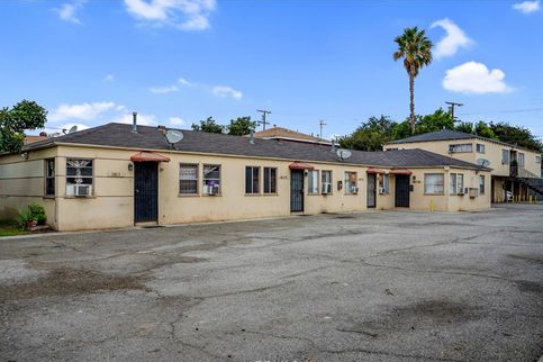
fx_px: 452
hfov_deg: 61.9
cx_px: 265
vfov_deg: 43.6
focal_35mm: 30
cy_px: 186
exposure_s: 1/250
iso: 100
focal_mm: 29
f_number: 6.3
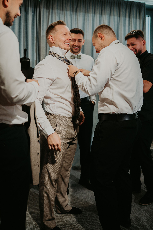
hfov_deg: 37.9
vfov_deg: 54.4
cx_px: 76
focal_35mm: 35
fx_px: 223
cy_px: 115
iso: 400
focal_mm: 35
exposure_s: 1/400
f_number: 2.2
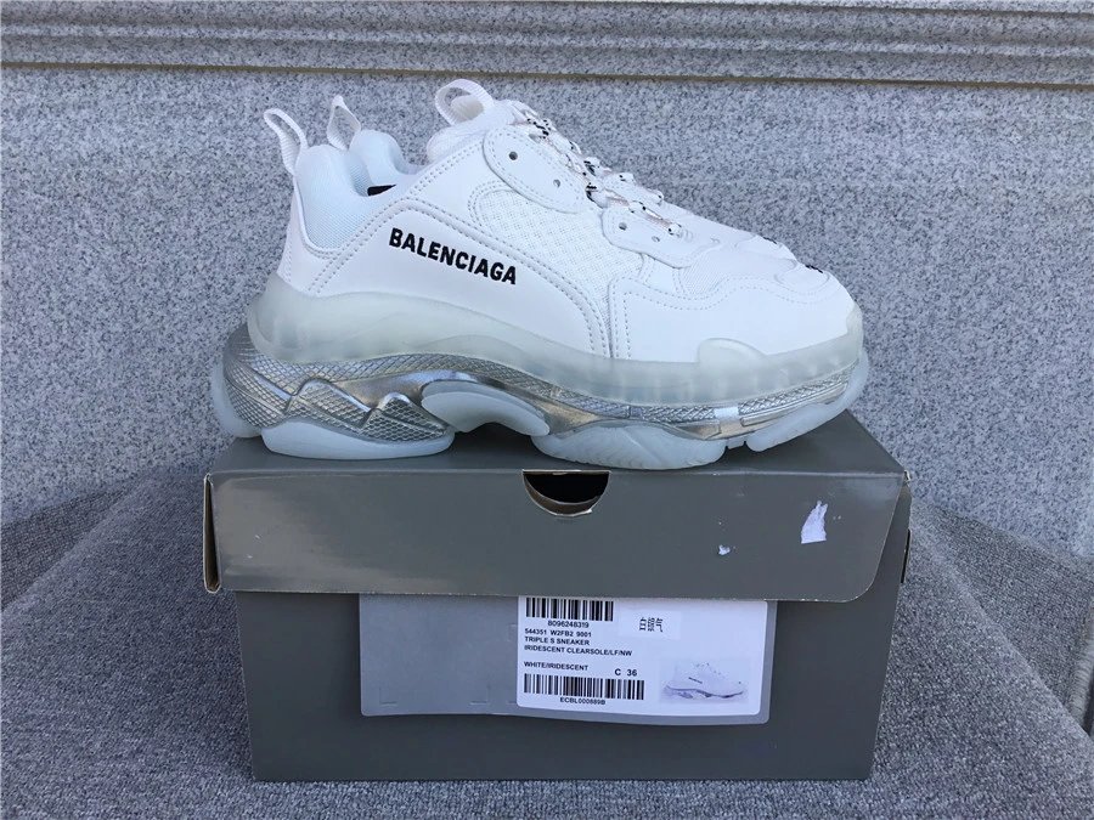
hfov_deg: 58.4
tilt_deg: -18.0
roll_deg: -1.0
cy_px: 410
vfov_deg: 45.4
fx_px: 980
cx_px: 547
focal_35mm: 31
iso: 25
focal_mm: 3.3
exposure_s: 1/476
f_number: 2.4
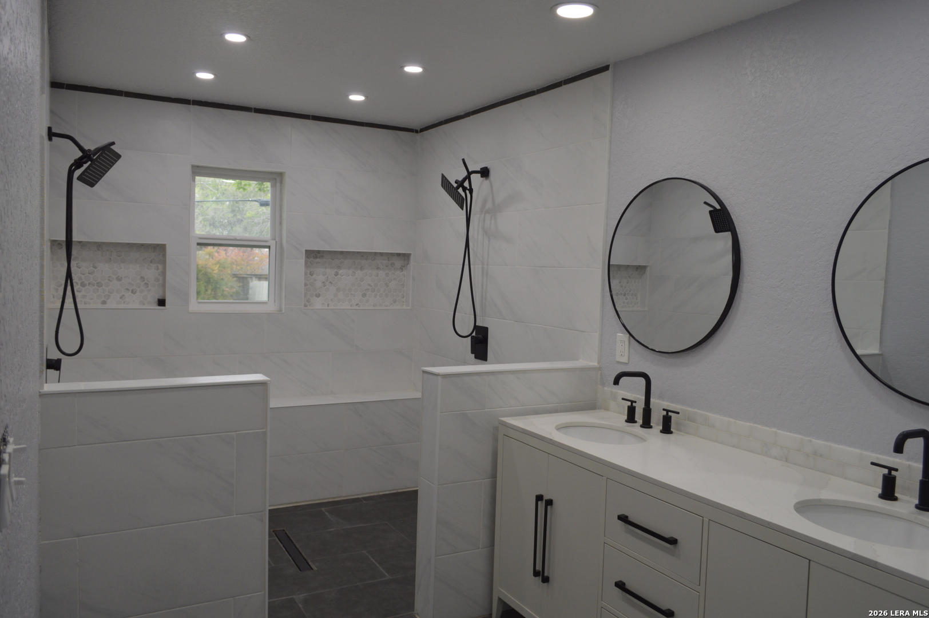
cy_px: 309
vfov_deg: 47.9
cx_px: 464
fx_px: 696
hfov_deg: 67.4
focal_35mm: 27
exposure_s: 1/100
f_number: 5
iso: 400
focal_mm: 18
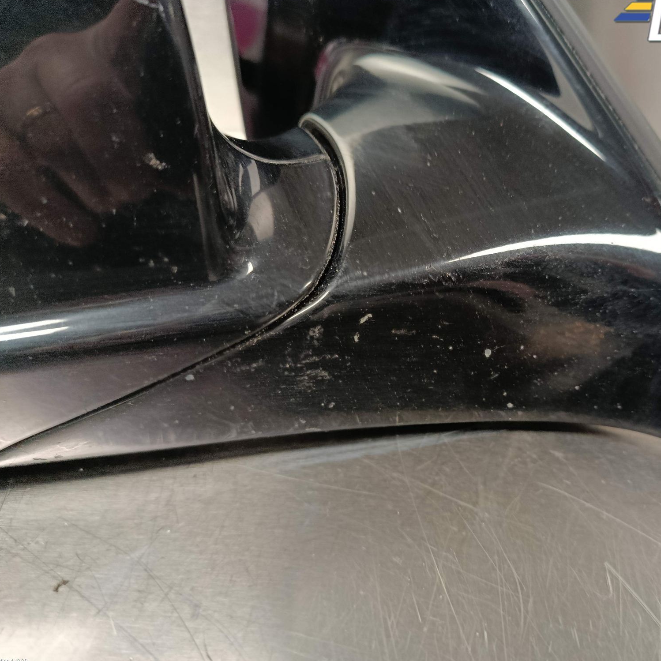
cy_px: 326
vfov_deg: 55.6
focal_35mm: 29
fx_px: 627
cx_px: 432
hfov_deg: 54.7
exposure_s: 1/25
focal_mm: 5.24
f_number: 1.7
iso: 1129
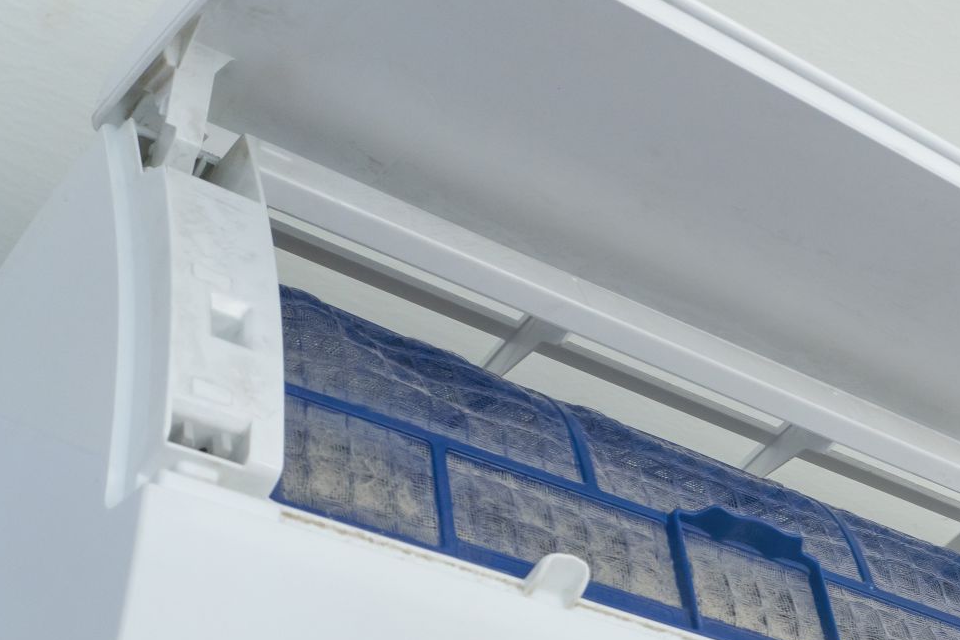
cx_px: 989
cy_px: 600
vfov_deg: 17.8
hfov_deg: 25.5
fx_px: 2000
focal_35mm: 75
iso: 800
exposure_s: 1/50
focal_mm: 24
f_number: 7.1
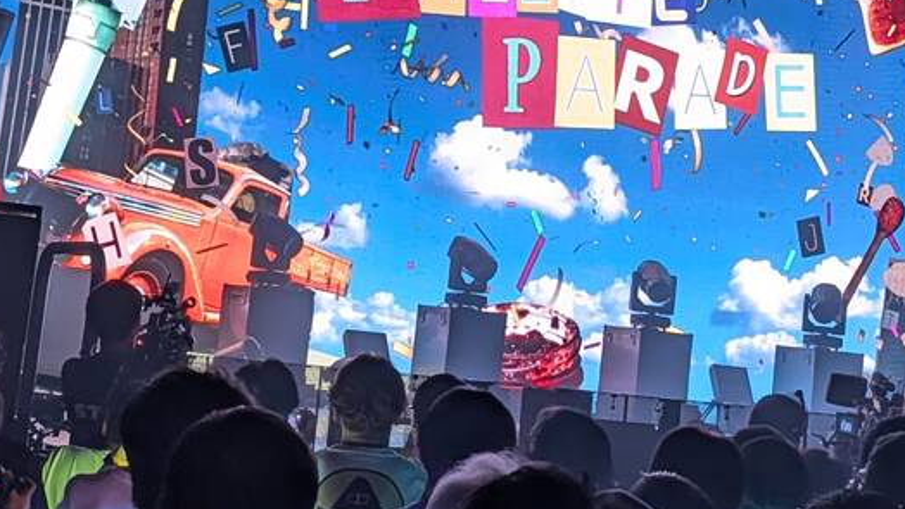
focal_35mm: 80
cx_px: 495
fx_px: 1920
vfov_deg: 15.0
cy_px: 114
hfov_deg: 26.5
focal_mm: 6.9
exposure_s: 1/116
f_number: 1.68
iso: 302
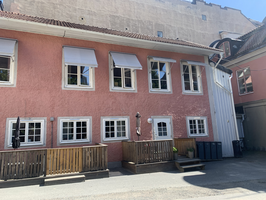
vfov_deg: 53.1
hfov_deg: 67.3
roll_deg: +3.2
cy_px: 100
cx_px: 133
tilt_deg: +9.9
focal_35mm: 26
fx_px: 200
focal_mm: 4.25
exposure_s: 1/656
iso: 25
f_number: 1.8
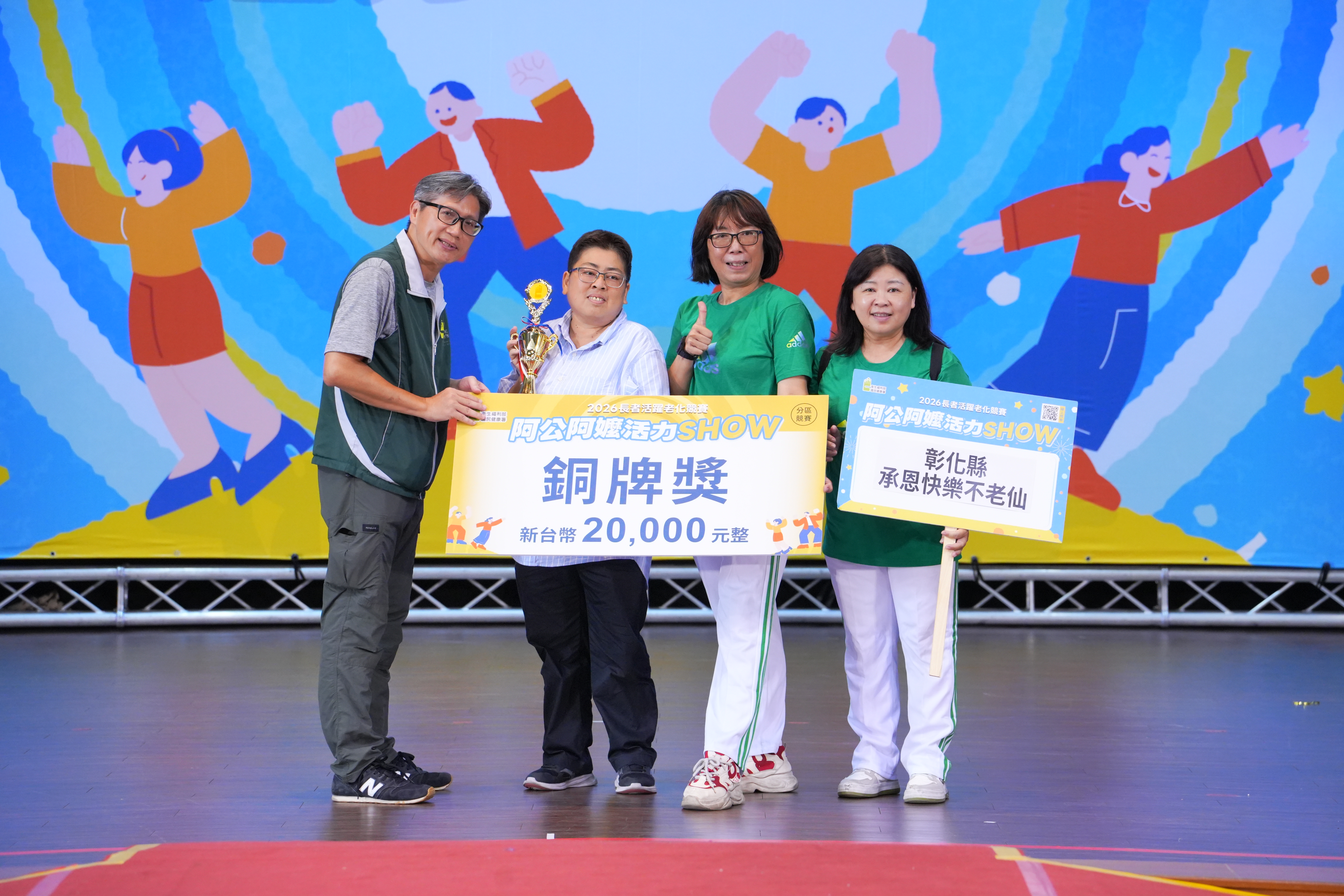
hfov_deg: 13.7
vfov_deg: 9.1
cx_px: 672
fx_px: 5600
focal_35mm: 150
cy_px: 448
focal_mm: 150
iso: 3200
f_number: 5.6
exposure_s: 1/200
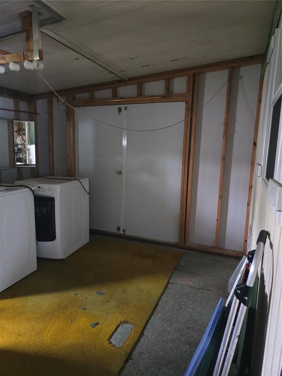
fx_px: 250
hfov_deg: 58.9
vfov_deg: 73.9
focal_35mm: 23
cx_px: 141
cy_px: 188
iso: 1250
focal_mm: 6.3
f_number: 1.7
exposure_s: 1/24
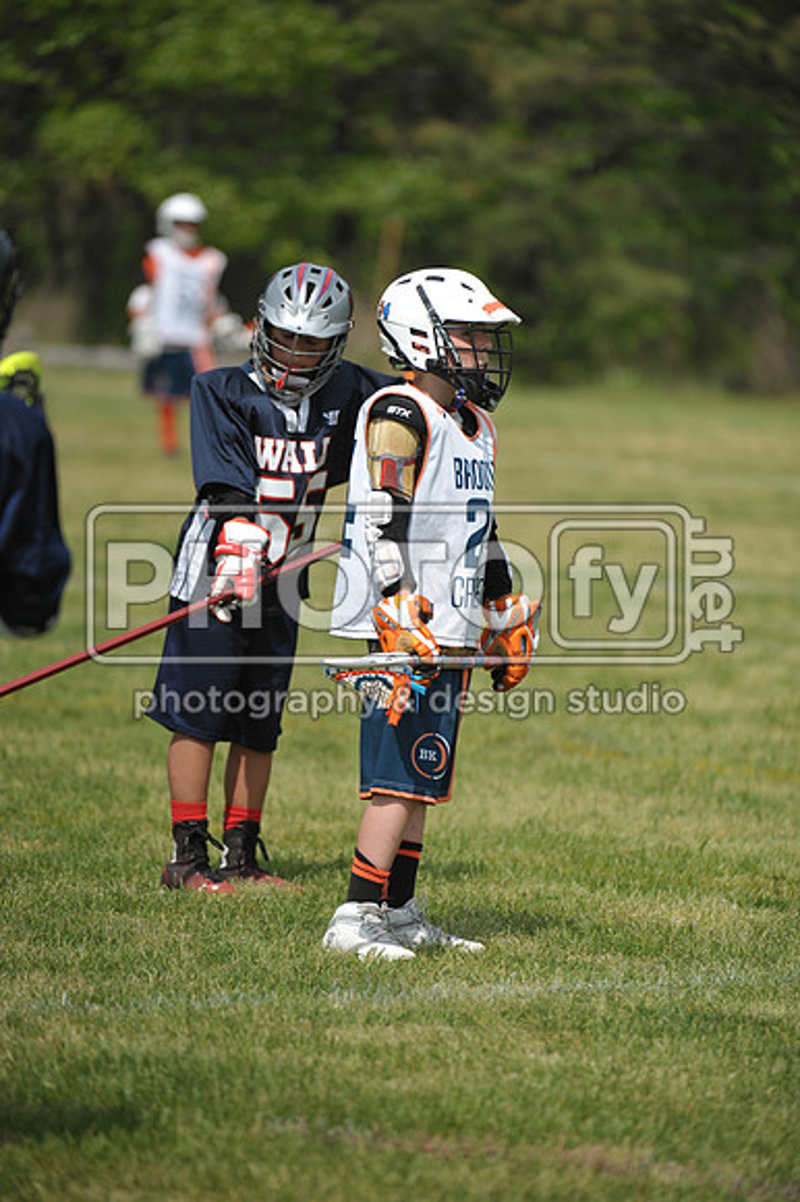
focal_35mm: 250
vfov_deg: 8.2
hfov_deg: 5.5
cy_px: 601
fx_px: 8343
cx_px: 400
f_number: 4
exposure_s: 1/6400
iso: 640
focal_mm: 250
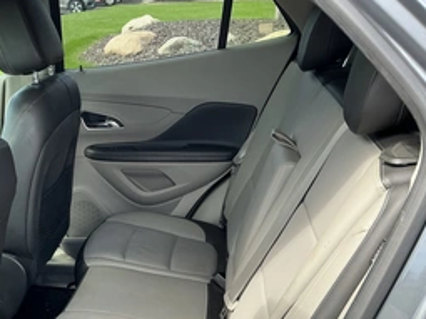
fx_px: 541
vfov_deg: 32.1
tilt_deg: -25.8
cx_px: 112
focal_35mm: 44
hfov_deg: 41.8
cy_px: 249
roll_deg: -1.2
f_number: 1.8
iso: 25
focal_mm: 3
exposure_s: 1/122
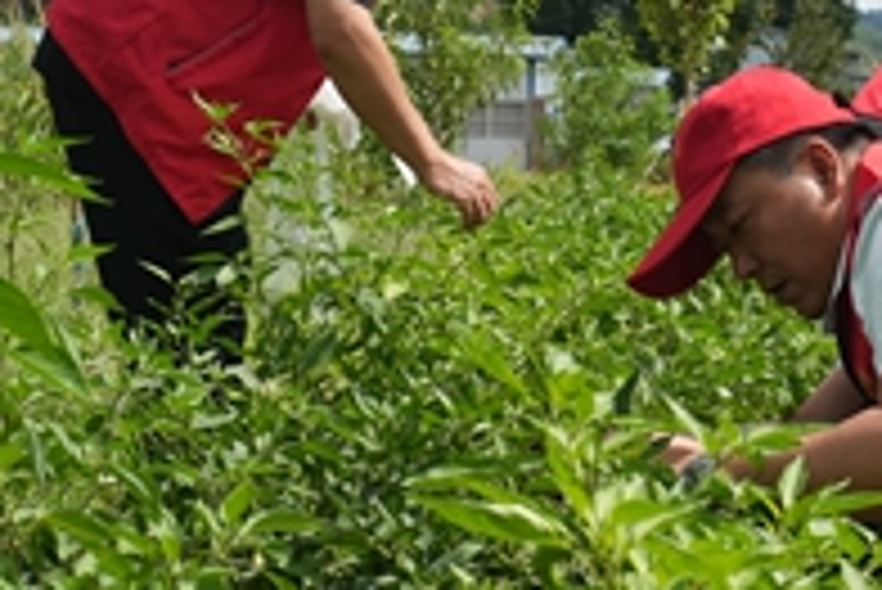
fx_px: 2329
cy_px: 324
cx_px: 603
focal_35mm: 95
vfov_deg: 14.4
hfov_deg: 21.3
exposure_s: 1/2500
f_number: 9
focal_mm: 31
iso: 1250
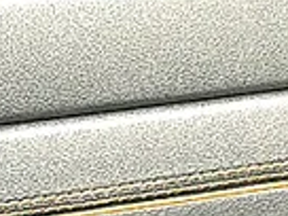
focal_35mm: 236
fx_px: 1963
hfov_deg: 8.0
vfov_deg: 6.3
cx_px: 587
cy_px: -43
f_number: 1.78
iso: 80
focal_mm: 6.86
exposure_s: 1/1031
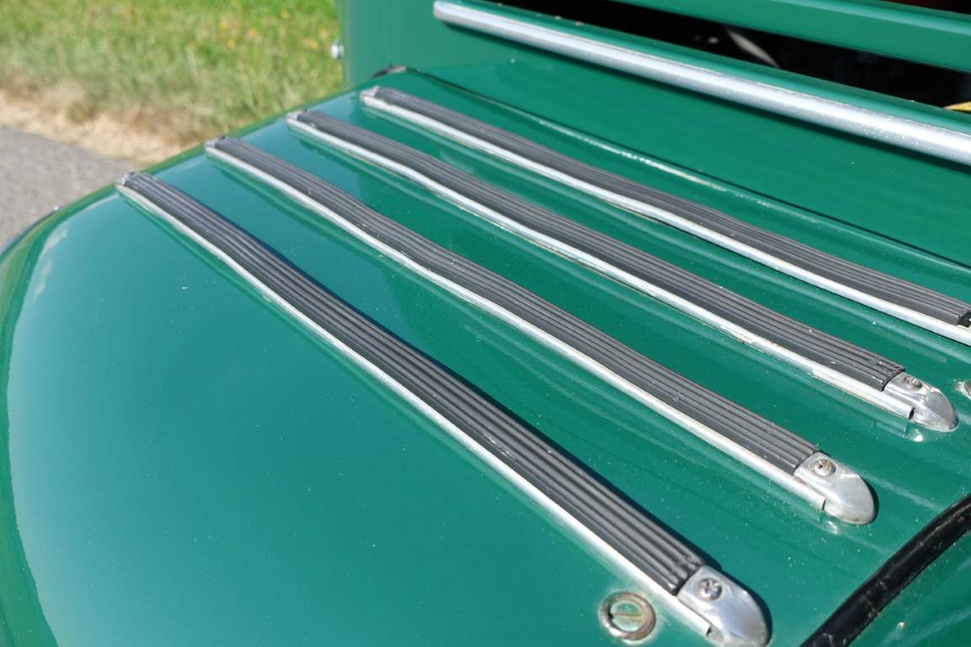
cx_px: 486
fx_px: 944
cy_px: 324
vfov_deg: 37.9
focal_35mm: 35
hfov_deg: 54.4
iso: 125
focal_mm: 12.81
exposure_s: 1/640
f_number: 4
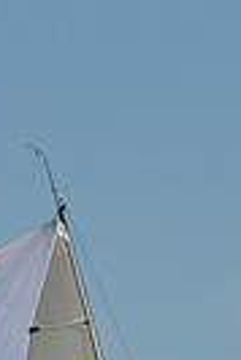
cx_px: 142
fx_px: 3055
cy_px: 655
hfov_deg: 4.5
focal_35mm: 305
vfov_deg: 6.6
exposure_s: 1/1600
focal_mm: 70
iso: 200
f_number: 7.1
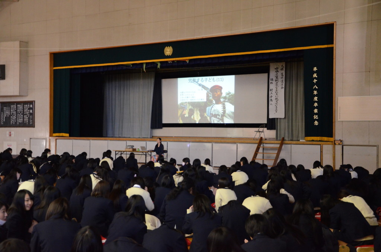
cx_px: 190
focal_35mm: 45
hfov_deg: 43.7
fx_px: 475
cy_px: 126
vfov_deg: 29.7
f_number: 5
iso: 3200
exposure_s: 1/25
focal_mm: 30
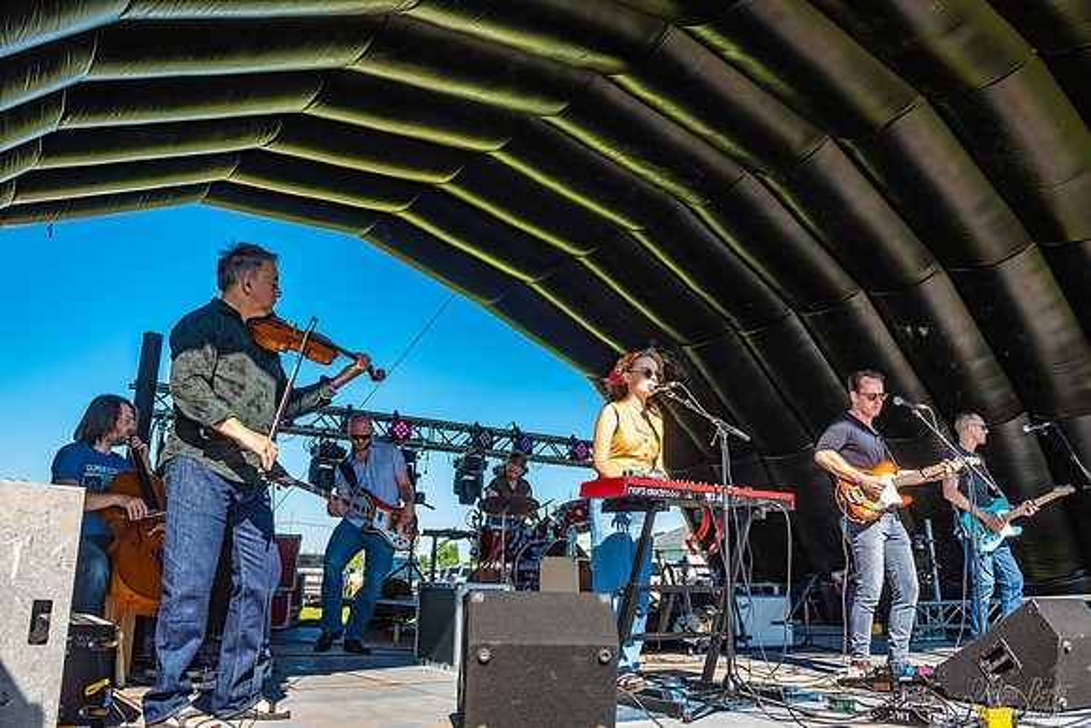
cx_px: 546
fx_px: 940
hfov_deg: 60.3
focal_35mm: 31
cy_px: 364
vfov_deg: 42.3
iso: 100
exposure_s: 1/160
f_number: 6.3
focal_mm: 31
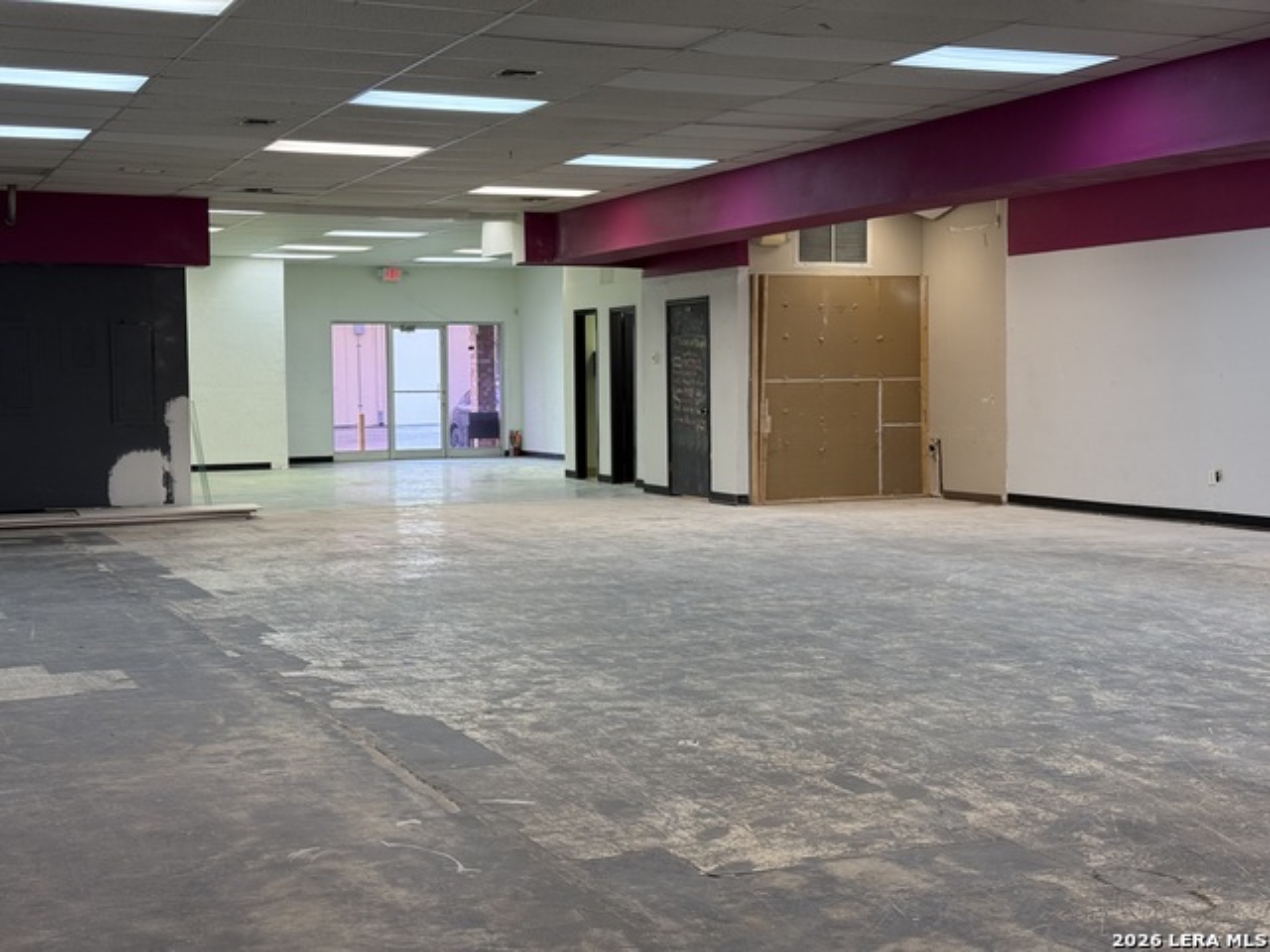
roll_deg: +0.4
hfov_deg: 39.7
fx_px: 1761
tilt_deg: -3.8
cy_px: 476
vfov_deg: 30.3
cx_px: 635
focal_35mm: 48
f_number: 1.78
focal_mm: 6.76
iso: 125
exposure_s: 1/224
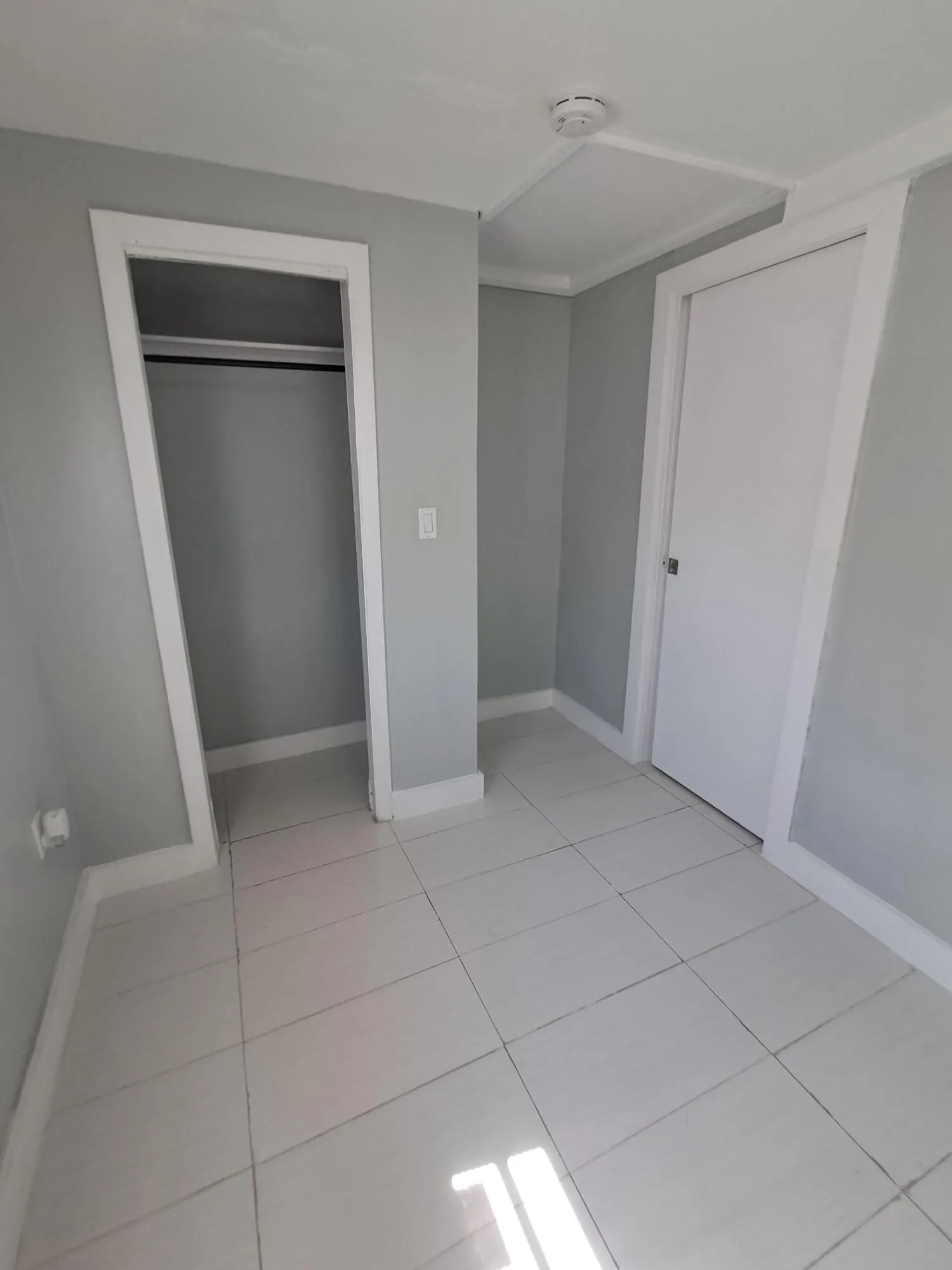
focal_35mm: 16
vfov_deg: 94.5
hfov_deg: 78.1
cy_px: 635
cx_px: 476
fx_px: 587
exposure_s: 1/50
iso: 80
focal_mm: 1.64
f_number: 2.2
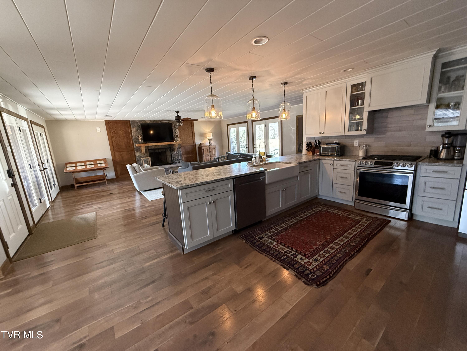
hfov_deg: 102.1
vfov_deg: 85.7
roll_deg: +4.2
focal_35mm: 14
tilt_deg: -11.2
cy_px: 176
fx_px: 189
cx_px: 234
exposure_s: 1/120
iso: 640
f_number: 2.2
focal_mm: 2.22
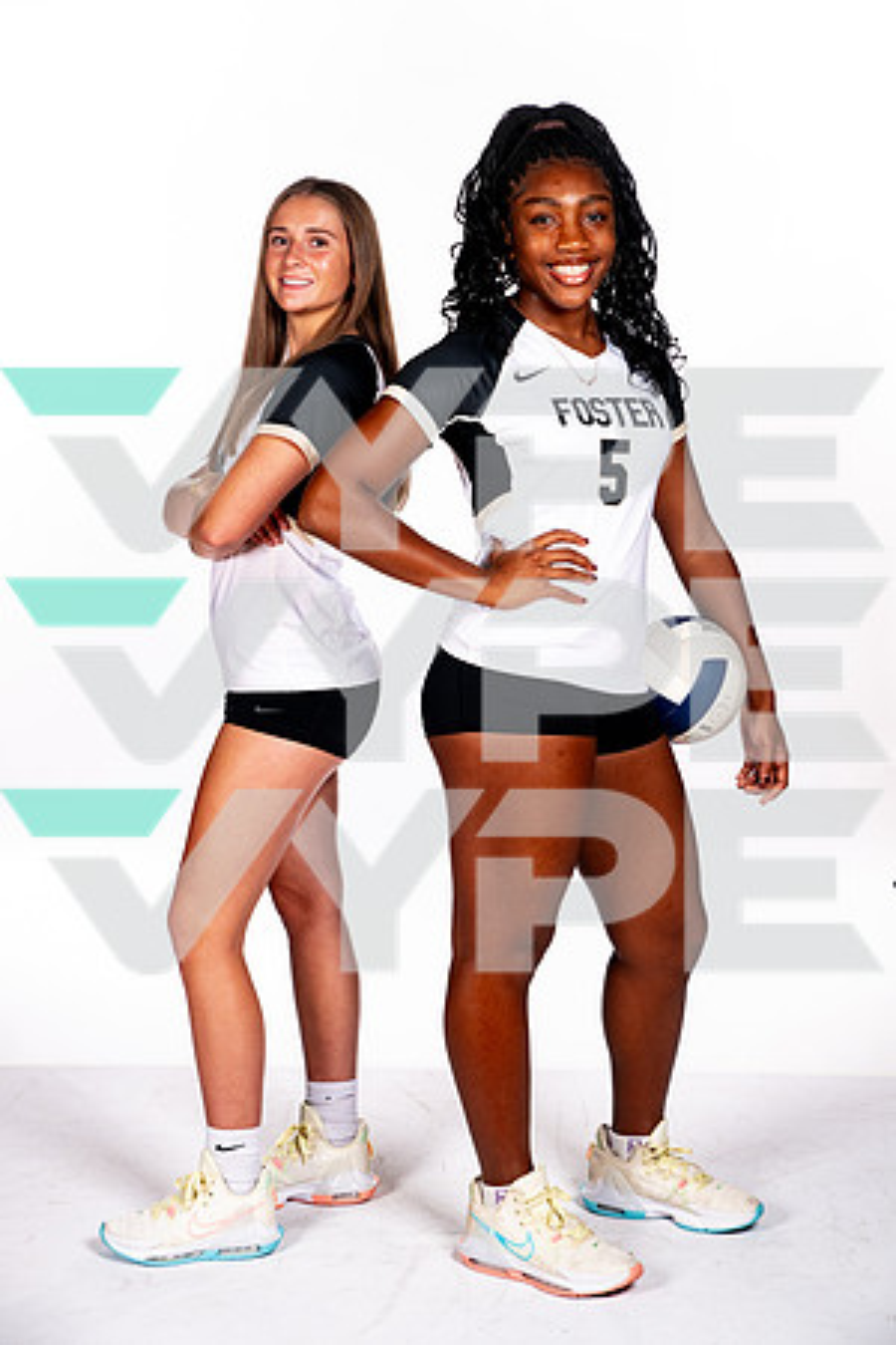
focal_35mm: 65
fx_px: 2426
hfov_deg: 20.9
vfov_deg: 31.0
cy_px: 672
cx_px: 448
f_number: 7.1
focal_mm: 65
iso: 250
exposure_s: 1/320
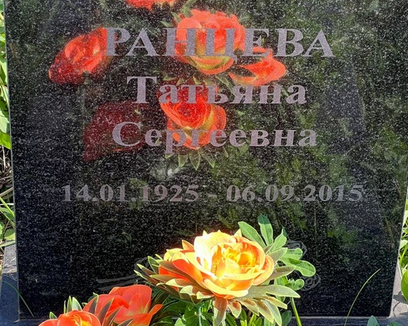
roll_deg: -1.9
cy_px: 97
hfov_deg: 16.2
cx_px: 231
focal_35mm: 119
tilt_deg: -37.2
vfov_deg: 12.9
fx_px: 1437
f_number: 2.8
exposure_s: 1/121
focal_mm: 9
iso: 50
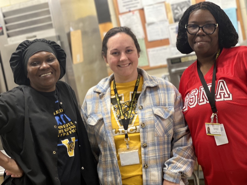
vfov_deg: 19.1
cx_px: 124
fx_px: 549
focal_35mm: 77
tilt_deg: -9.7
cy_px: 92
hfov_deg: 25.3
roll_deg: +10.0
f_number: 2.8
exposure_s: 1/40
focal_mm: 9
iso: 250
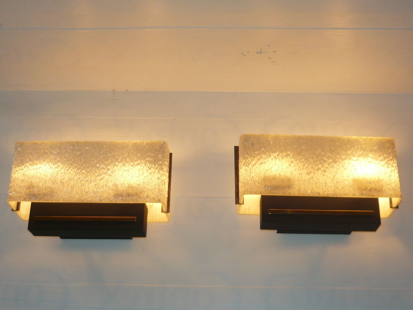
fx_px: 632
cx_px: 206
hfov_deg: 36.2
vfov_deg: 27.5
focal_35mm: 53
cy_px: 155
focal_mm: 5.5
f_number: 2.8
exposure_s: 1/200
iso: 100
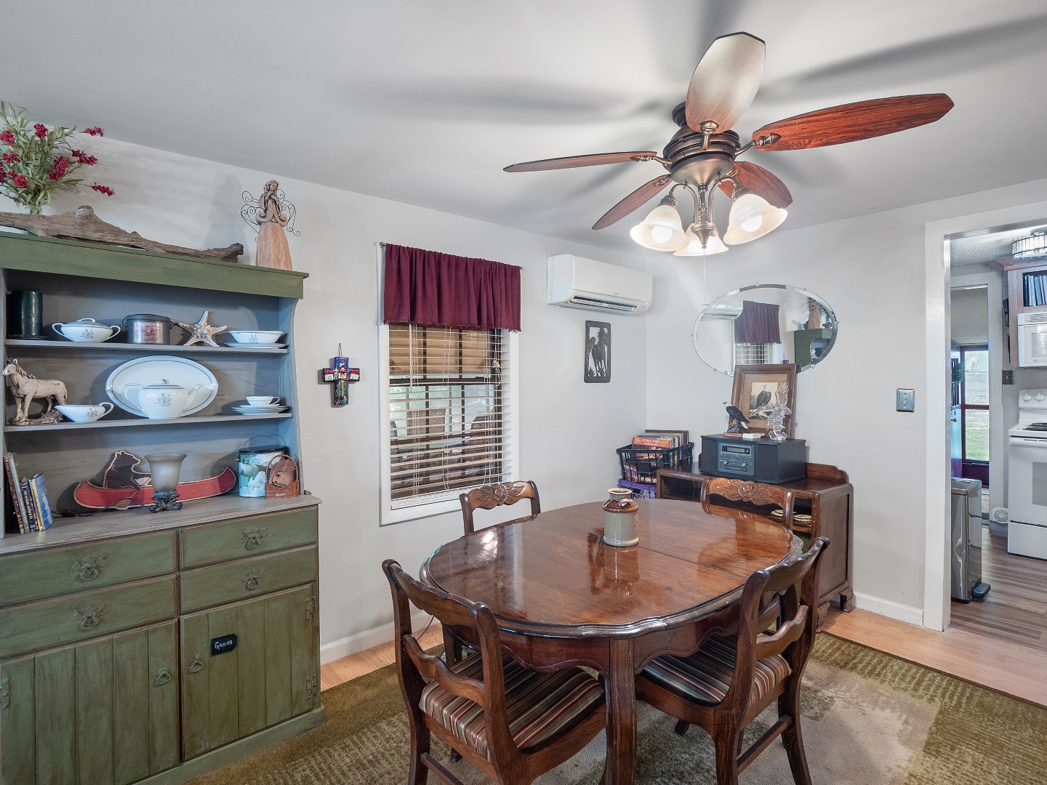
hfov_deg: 94.5
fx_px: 484
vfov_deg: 78.1
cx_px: 524
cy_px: 392
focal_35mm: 16
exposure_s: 1/4
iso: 400
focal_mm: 8
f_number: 5.6
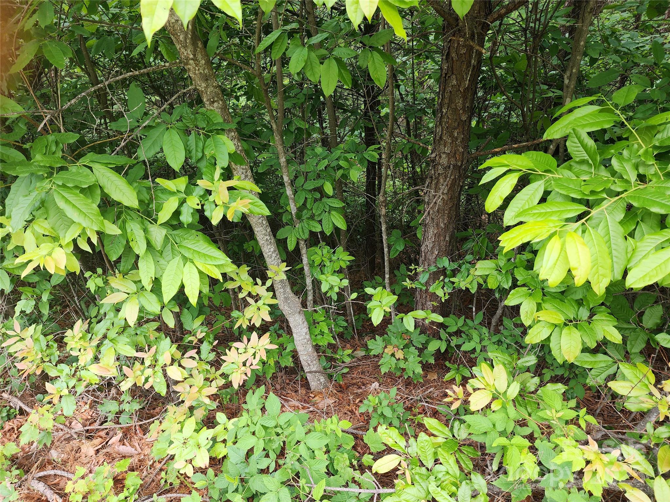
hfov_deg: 73.9
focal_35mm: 23
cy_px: 251
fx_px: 445
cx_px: 335
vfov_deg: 58.9
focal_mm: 6.4
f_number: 1.8
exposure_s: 1/180
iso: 64
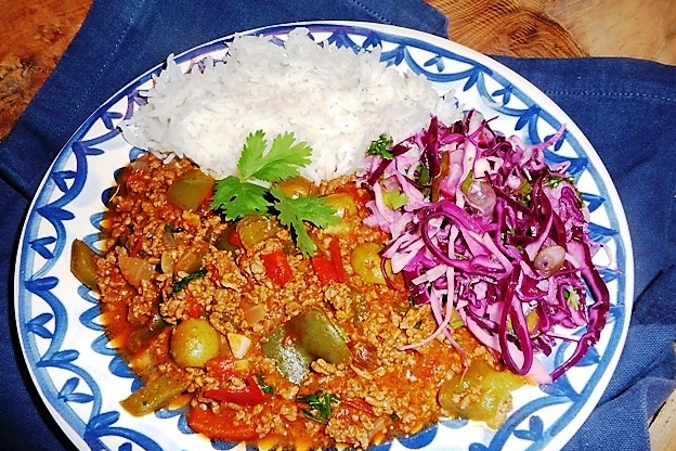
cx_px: 332
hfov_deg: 58.7
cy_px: 248
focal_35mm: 32
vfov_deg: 41.1
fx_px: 601
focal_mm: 5
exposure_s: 1/30
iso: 100
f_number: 3.4
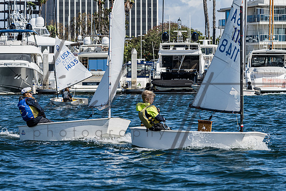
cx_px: 143
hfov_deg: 11.1
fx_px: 1473
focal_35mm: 185
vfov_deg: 7.4
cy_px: 107
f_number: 9
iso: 320
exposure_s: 1/1250
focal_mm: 155
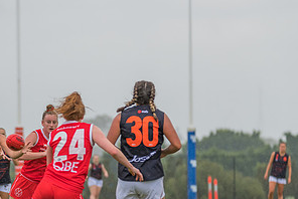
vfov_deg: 2.6
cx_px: 11
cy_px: 169
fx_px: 4342
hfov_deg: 3.9
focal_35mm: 524
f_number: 5.6
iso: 560
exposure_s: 1/1250
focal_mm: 260
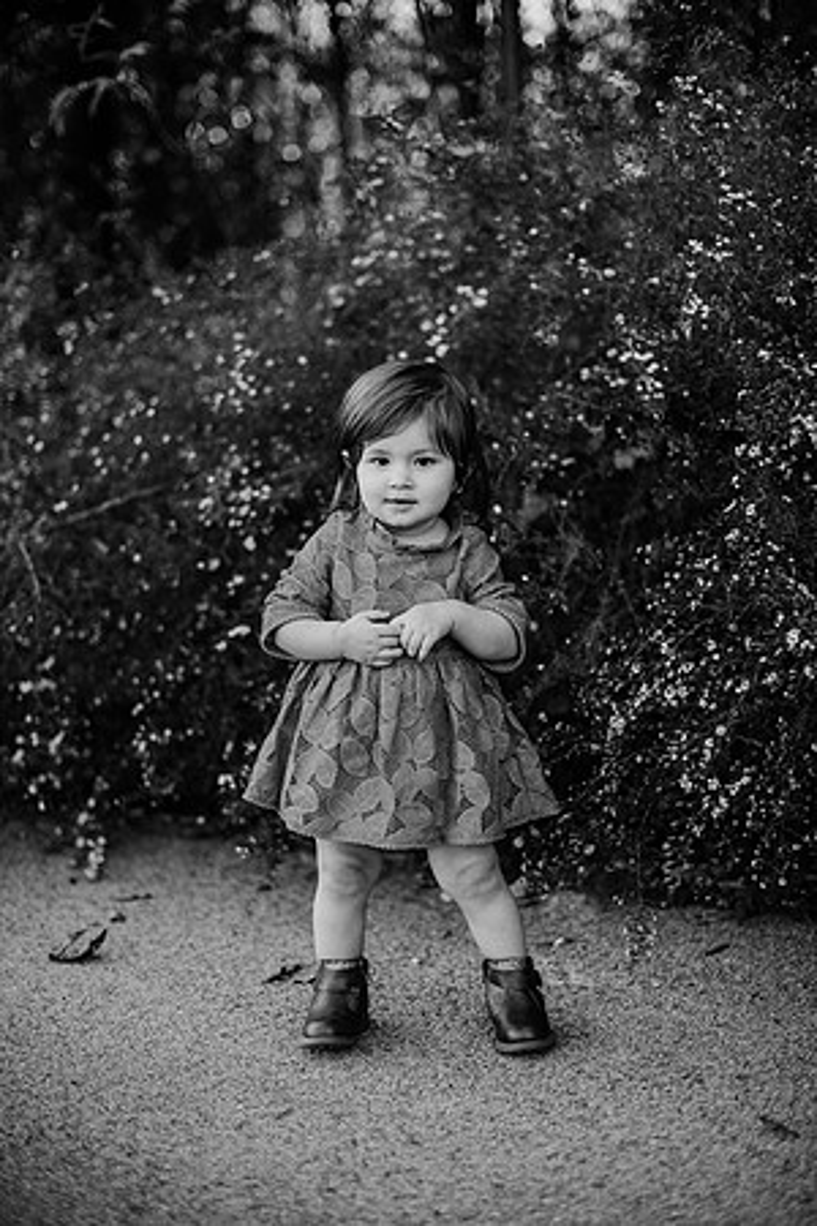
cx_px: 408
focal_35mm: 50
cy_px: 613
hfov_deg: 27.0
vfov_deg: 39.6
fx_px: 1702
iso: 160
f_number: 2
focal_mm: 50
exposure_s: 1/1000
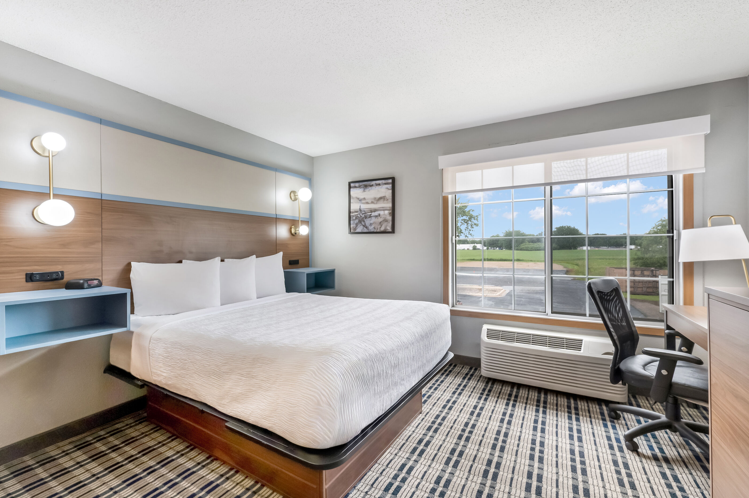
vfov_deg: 77.2
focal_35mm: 15
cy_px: 247
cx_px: 367
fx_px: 312
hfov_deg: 100.4
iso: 400
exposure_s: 1/200
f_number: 8
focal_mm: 14
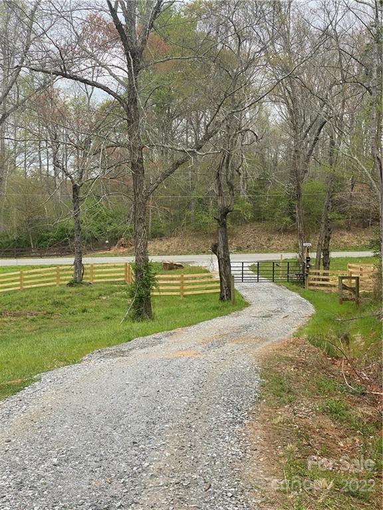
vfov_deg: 36.8
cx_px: 192
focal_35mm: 52
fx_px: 767
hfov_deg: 28.0
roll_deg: -1.7
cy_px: 255
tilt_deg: -2.4
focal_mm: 6
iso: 20
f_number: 2
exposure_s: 1/1065
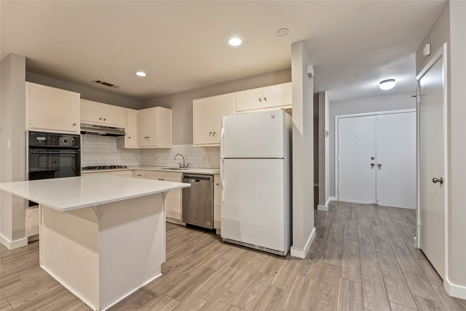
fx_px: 197
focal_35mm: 15
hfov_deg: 99.6
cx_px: 233
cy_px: 156
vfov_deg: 76.6
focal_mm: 15.2
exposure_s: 1/4
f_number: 7.1
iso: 800
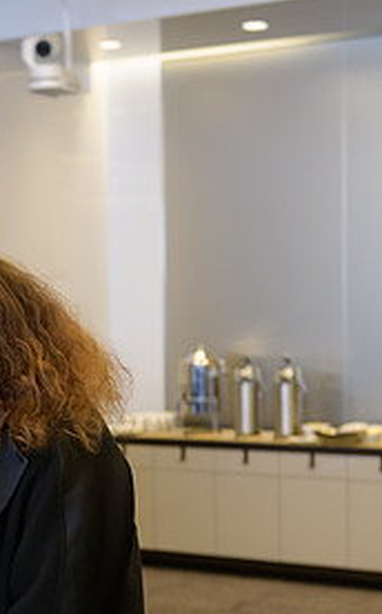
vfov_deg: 23.0
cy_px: 393
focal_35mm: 90
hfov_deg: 14.2
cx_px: -11
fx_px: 1502
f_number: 3.2
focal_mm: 42
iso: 1600
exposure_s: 1/125
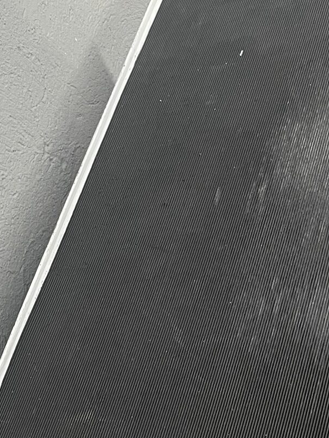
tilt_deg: -56.9
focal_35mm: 65
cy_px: 522
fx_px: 823
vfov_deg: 26.6
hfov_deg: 22.2
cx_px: 285
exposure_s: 1/60
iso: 160
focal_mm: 4.2
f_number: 1.6
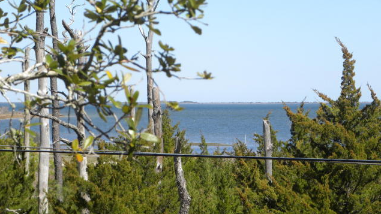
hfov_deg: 12.1
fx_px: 1798
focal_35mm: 178
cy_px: 128
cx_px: 190
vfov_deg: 6.8
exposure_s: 1/262
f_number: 5.6
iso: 64
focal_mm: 28.8
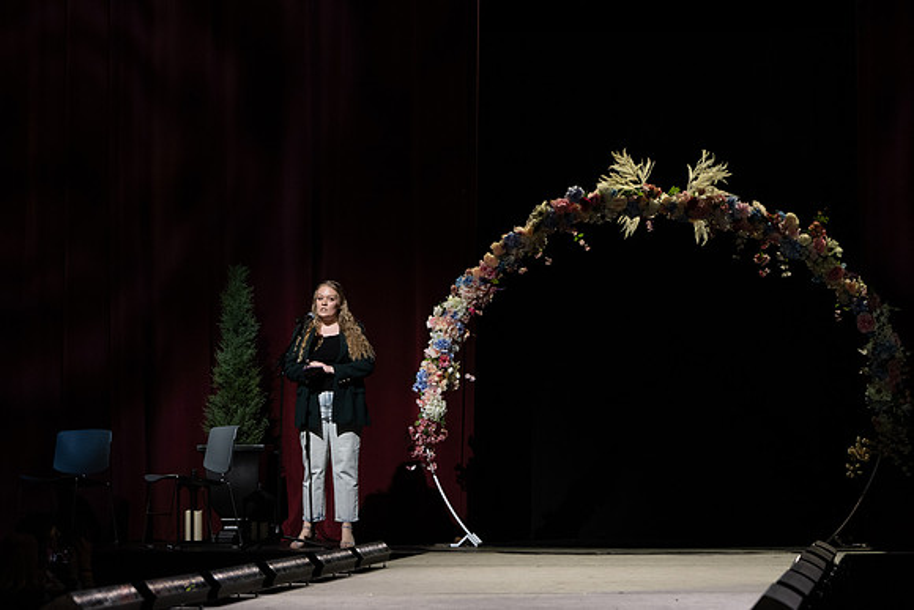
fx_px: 3508
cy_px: 286
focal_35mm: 138
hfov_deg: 14.8
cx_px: 324
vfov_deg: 9.9
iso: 800
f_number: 3.5
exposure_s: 1/640
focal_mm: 90
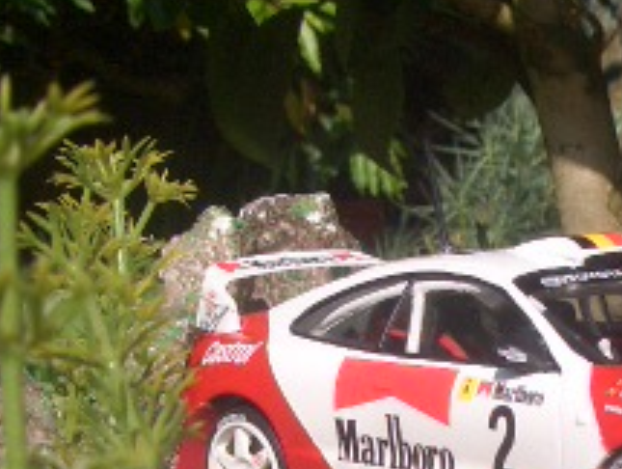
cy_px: 466
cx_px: 512
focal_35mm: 104
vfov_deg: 14.1
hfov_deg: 18.7
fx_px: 1872
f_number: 4.3
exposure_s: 1/640
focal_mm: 5.8
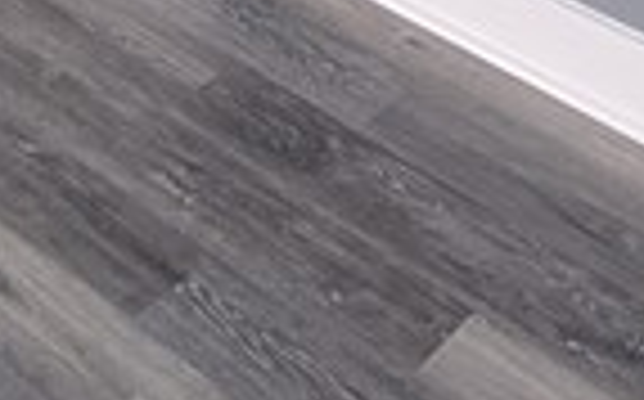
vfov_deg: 10.7
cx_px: -349
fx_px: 1595
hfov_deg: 19.6
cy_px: -737
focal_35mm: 91
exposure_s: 1/126
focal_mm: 2.02
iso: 67
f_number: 1.7
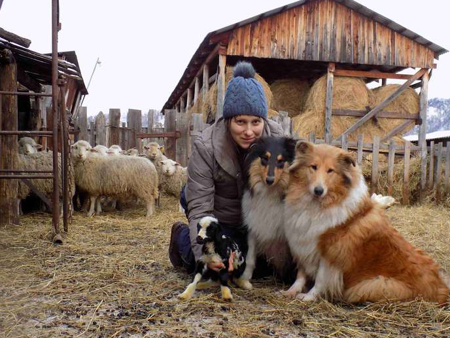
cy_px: 194
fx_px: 559
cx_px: 257
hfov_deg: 43.7
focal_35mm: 43
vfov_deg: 33.5
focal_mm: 6.6
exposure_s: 1/60
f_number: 3.5
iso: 80
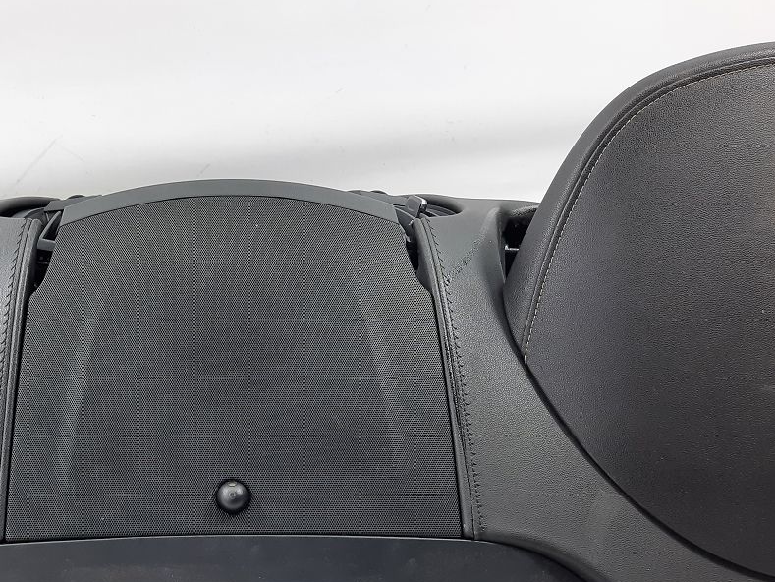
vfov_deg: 37.0
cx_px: 212
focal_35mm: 38
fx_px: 851
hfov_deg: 47.5
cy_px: 424
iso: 64
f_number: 2
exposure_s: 1/50
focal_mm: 4.6
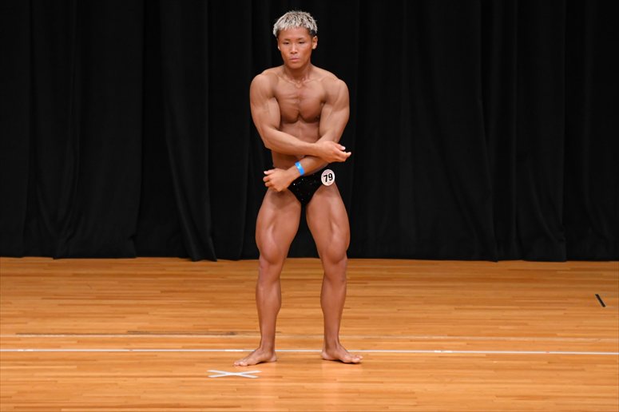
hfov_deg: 7.2
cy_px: 206
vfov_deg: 4.8
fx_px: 4898
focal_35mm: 285
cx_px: 310
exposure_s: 1/400
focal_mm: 190
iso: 3200
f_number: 5.6
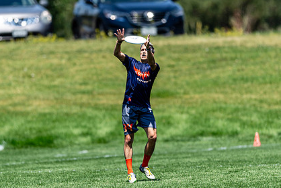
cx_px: 123
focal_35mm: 832
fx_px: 6496
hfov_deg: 2.5
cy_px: 104
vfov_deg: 1.7
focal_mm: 400
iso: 125
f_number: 2.8
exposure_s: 1/2000
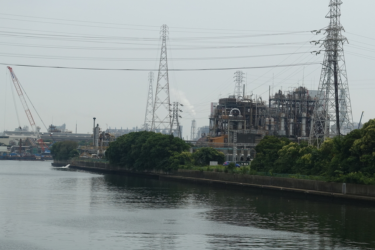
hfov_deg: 20.8
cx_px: 218
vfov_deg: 14.0
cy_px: 121
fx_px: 1021
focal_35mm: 98
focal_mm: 25.7
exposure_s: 1/125
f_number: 5.6
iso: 125
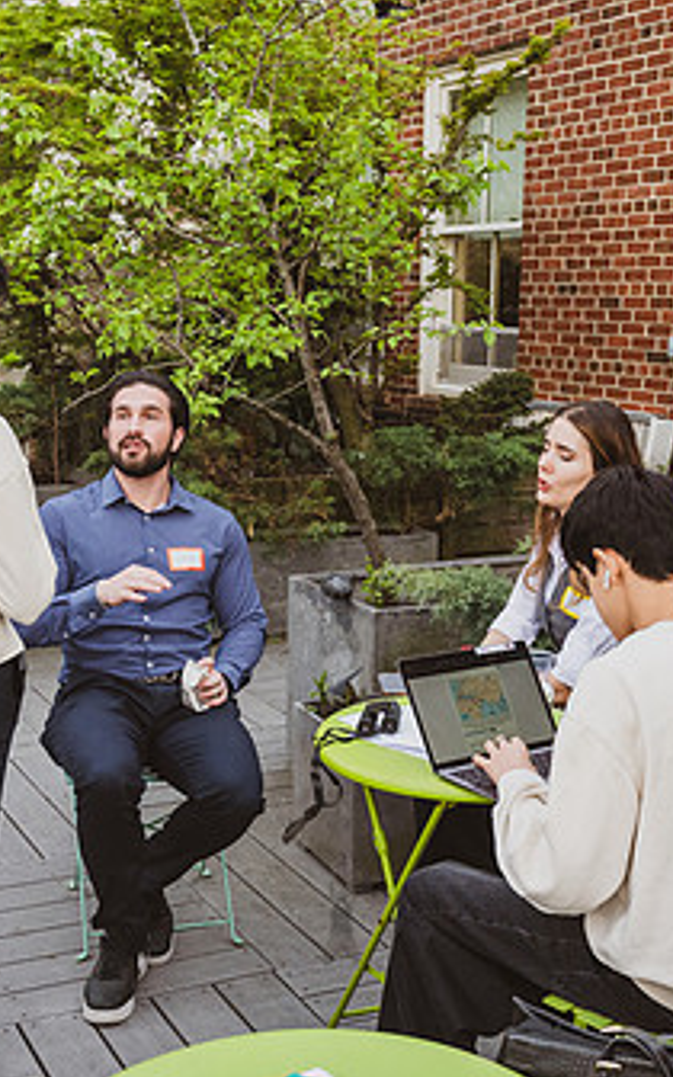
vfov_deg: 39.5
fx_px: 1497
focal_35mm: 51
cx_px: 340
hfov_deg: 25.3
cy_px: 598
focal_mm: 29
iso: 1000
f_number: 4.5
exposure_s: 1/320
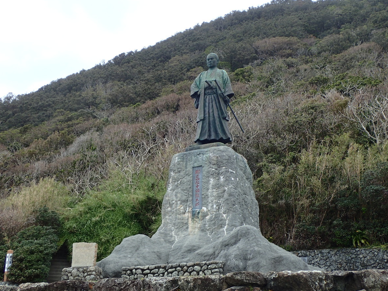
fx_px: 426
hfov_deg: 49.0
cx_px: 202
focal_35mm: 38
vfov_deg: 37.7
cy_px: 146
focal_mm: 6.42
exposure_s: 1/60
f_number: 3.5
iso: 100
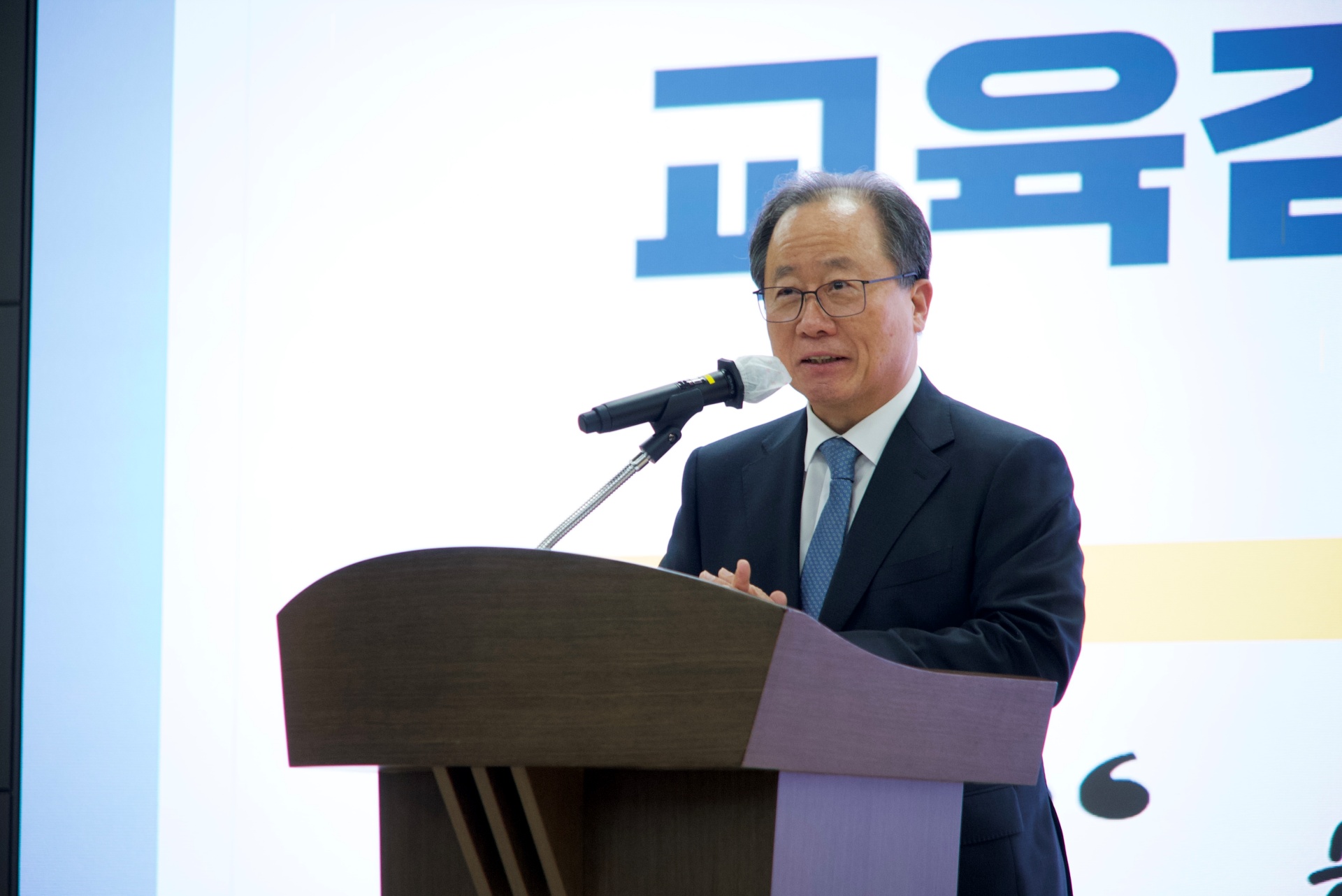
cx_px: 671
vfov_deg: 5.7
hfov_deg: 8.6
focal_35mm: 240
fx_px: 8950
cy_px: 448
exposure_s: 1/100
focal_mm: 240
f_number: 6.3
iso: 3200
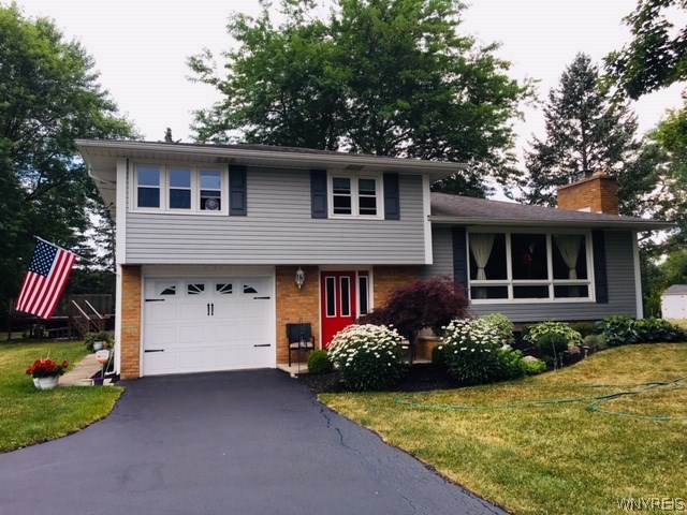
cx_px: 344
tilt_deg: +5.1
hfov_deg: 61.7
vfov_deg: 48.2
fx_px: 576
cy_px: 258
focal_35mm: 29
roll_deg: +1.0
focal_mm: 4.15
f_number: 2.2
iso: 25
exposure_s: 1/182
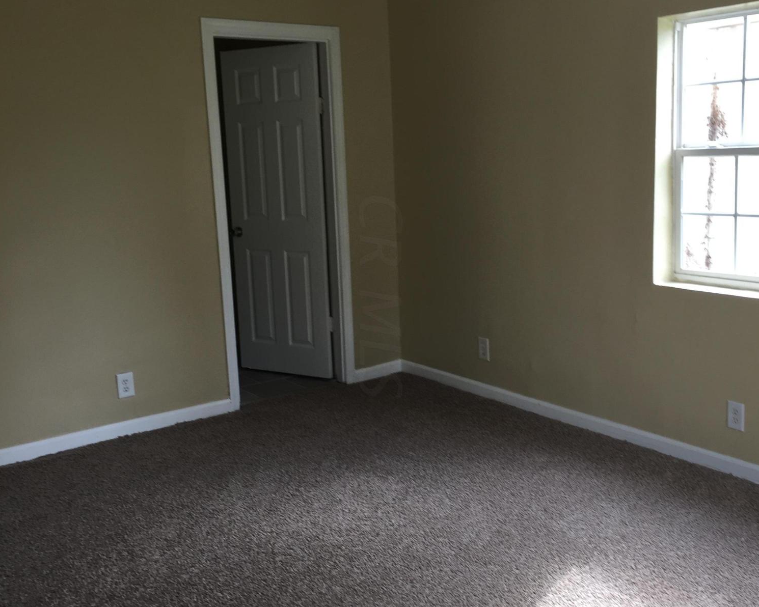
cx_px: 381
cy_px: 296
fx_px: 854
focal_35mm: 38
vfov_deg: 39.2
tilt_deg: -9.1
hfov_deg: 47.9
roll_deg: +1.5
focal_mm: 4.15
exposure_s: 1/60
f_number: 2.2
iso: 32
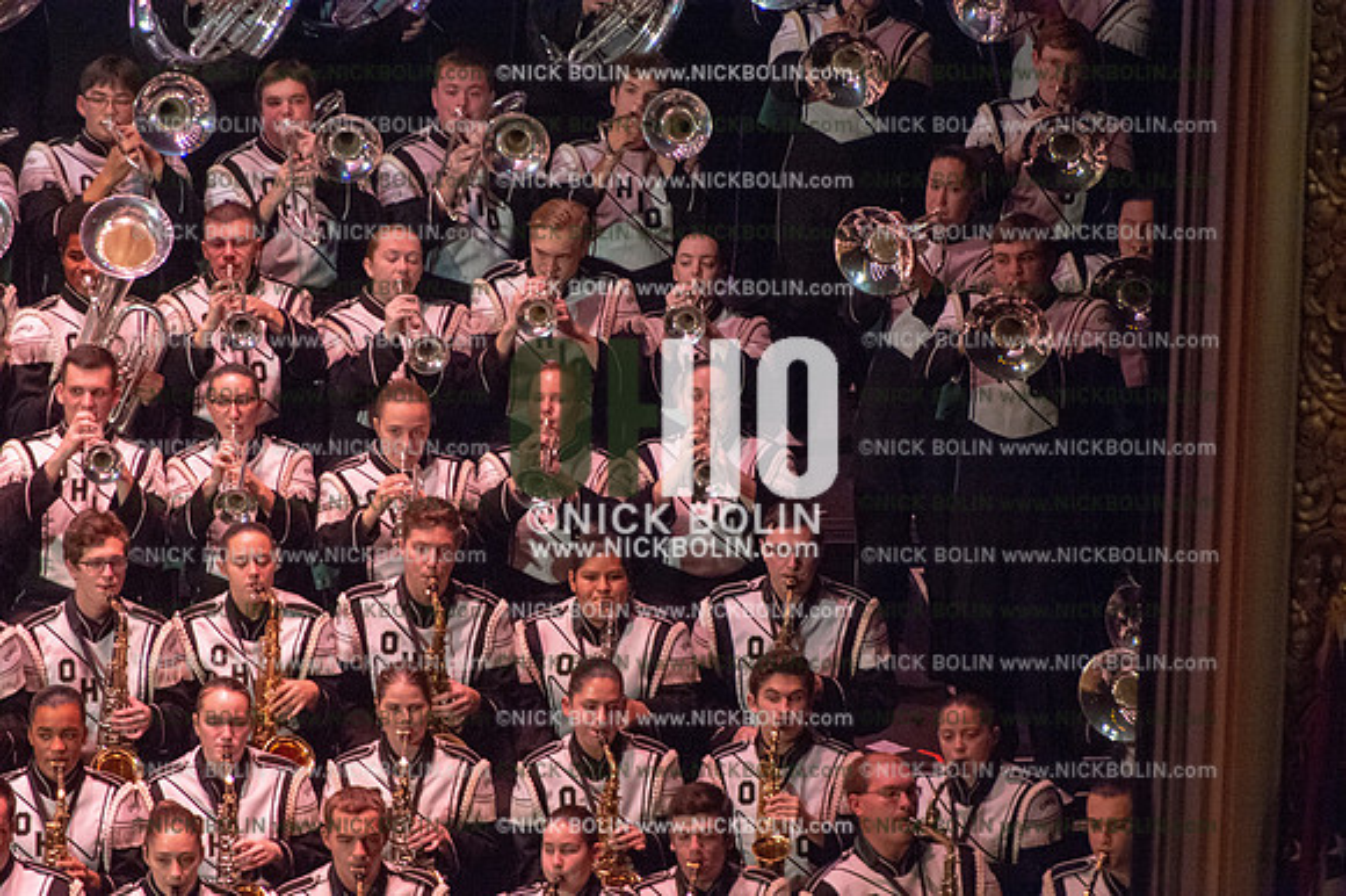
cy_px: 448
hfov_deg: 5.2
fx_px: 14946
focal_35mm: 400
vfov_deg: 3.4
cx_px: 673
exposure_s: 1/200
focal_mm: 400
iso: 8000
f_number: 5.6
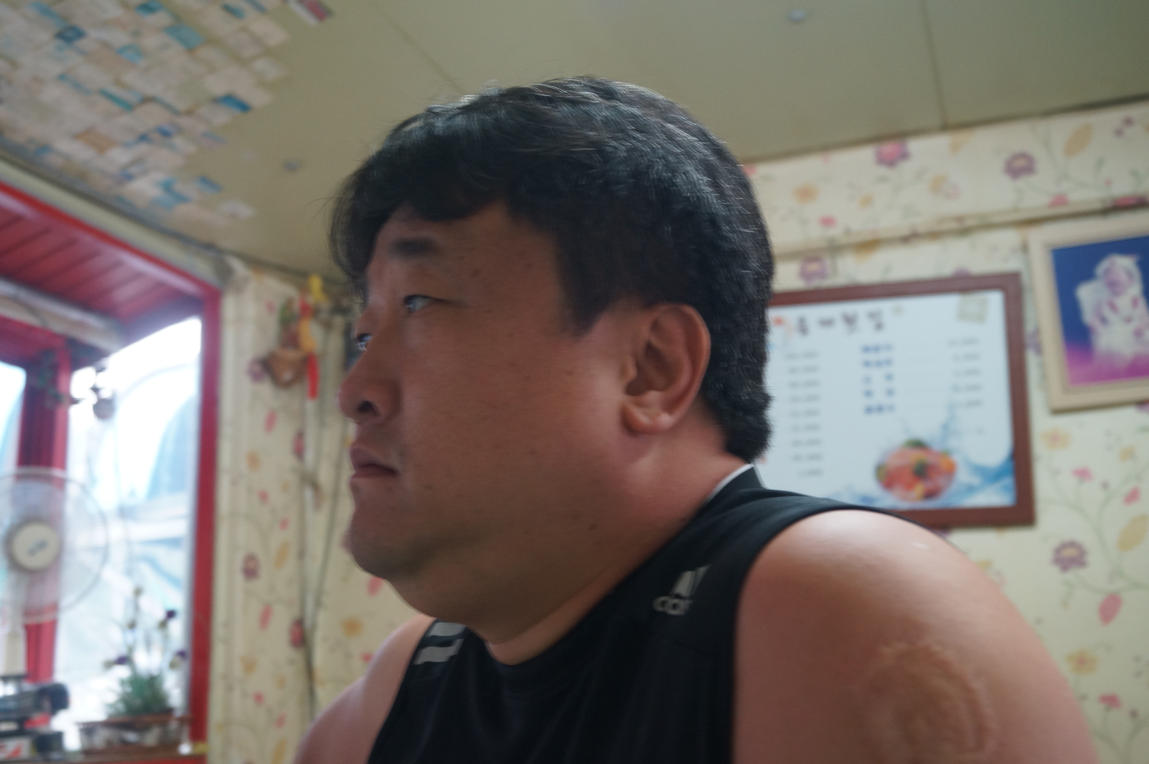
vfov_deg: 34.1
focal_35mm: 39
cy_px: 382
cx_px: 574
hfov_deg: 49.6
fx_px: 1243
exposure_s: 1/60
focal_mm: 26
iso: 640
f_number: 4
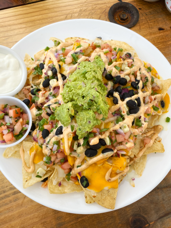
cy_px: 114
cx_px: 86
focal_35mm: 26
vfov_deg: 67.3
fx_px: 171
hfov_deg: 53.1
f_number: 1.8
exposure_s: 1/644
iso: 32
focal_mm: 4.25
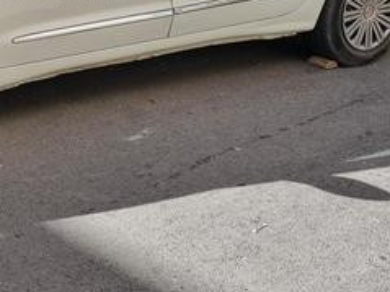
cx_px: -16
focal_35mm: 71
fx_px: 800
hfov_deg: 25.8
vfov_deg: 19.7
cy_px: -37
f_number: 1.8
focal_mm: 5.4
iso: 50
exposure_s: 1/2104
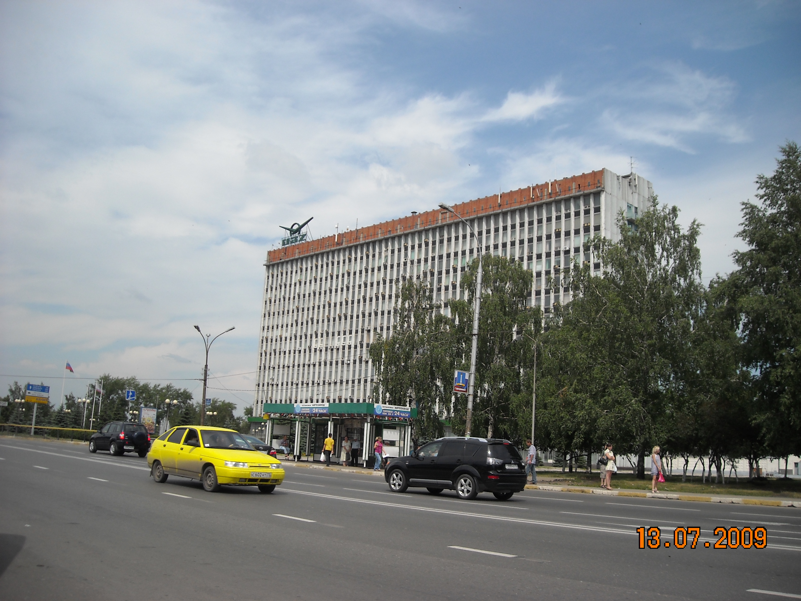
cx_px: 400
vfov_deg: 40.7
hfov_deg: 52.6
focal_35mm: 35
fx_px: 810
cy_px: 300
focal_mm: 5.7
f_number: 5.6
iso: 64
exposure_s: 1/369
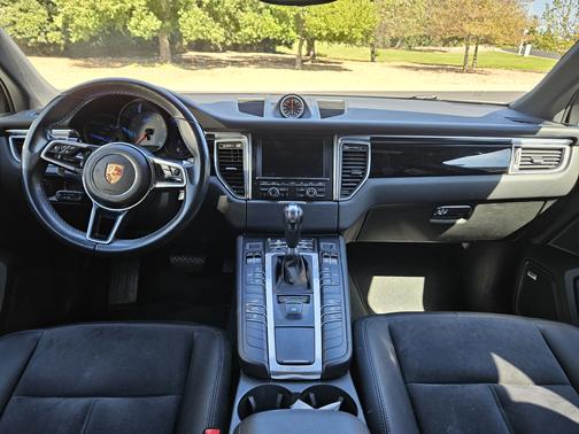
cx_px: 290
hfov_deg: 73.9
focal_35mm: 23
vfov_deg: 58.9
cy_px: 217
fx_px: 385
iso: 125
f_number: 1.8
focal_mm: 5.4
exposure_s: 1/207
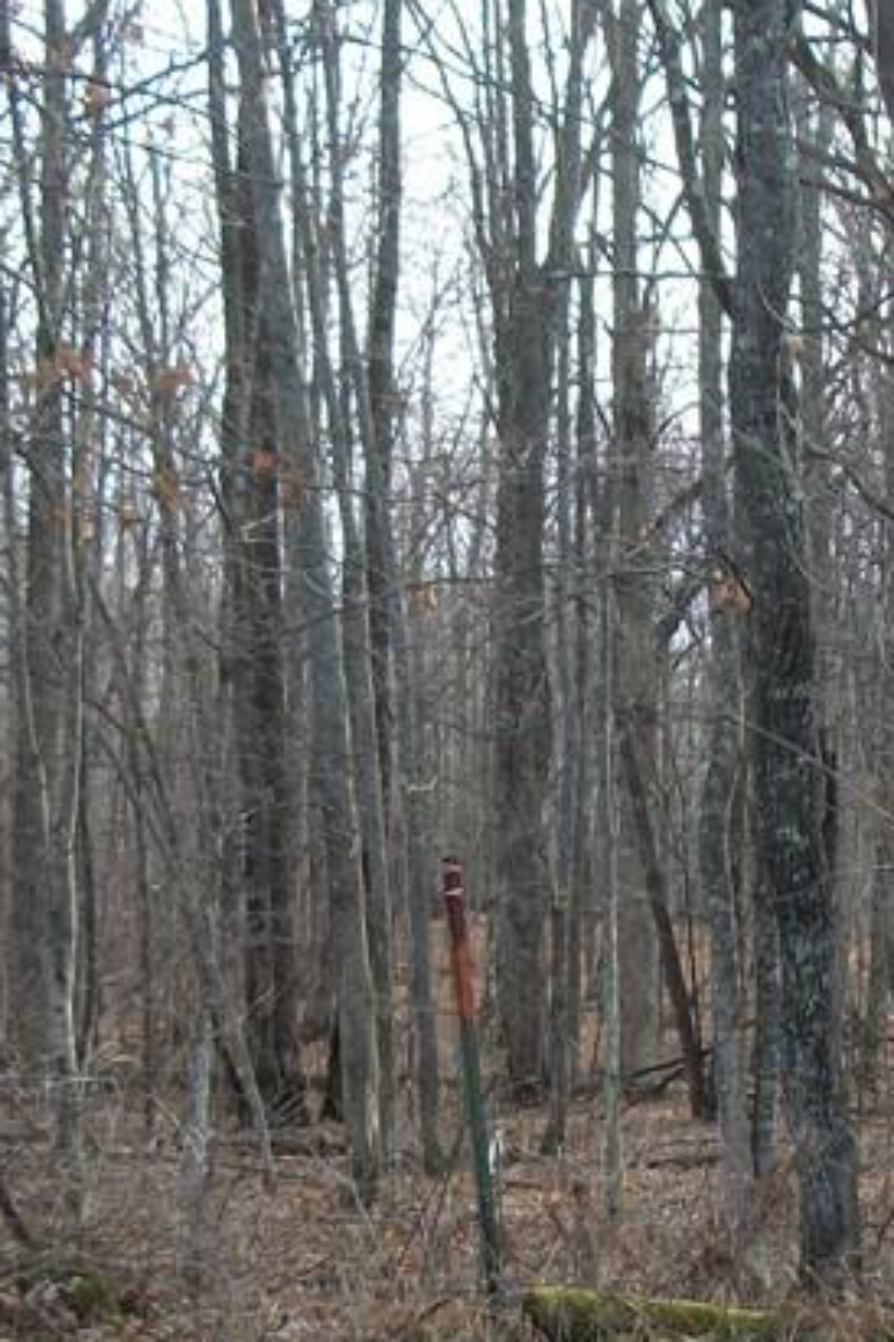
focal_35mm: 83
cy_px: 911
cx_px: 750
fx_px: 3092
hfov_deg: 16.3
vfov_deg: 24.3
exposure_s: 1/200
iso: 80
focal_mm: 5.7
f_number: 2.9
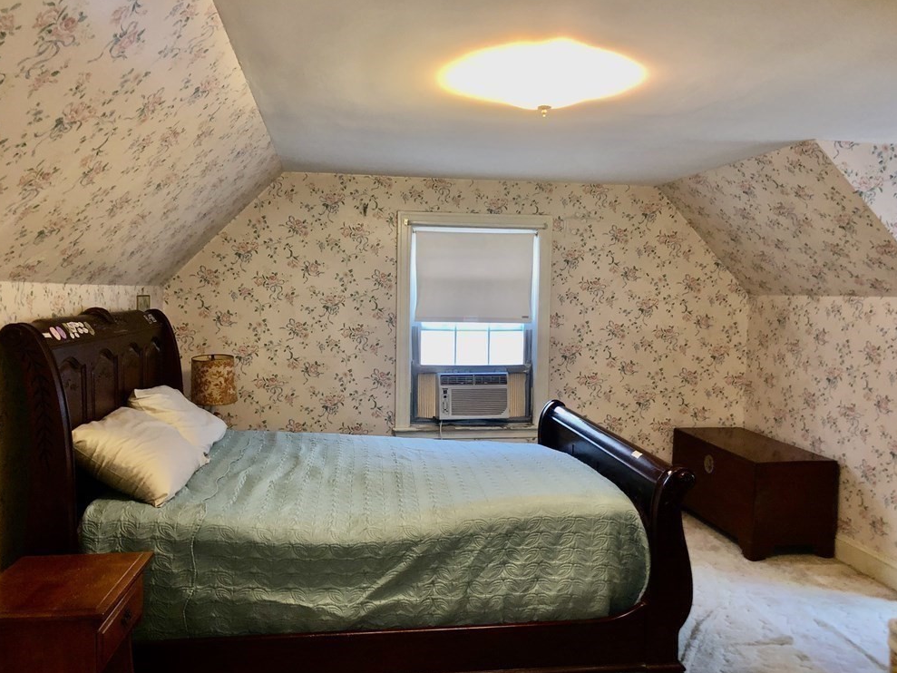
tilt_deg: -3.8
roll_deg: -1.3
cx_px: 455
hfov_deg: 61.7
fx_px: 752
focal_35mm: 29
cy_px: 344
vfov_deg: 48.2
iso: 64
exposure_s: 1/15
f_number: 1.8
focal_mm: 3.99
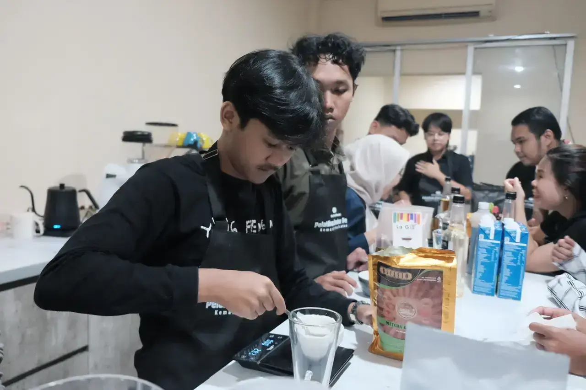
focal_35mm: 27
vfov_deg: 47.9
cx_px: 293
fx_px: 439
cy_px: 195
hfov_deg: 67.4
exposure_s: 1/90
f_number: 2.8
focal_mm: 18
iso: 6400
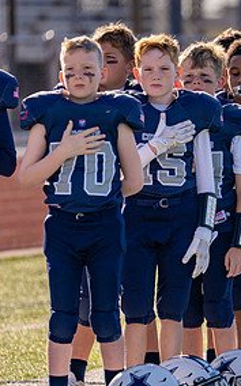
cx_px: 294
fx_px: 4696
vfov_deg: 4.7
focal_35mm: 446
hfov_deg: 2.9
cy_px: 203
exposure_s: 1/1250
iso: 100
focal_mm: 200
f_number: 2.8
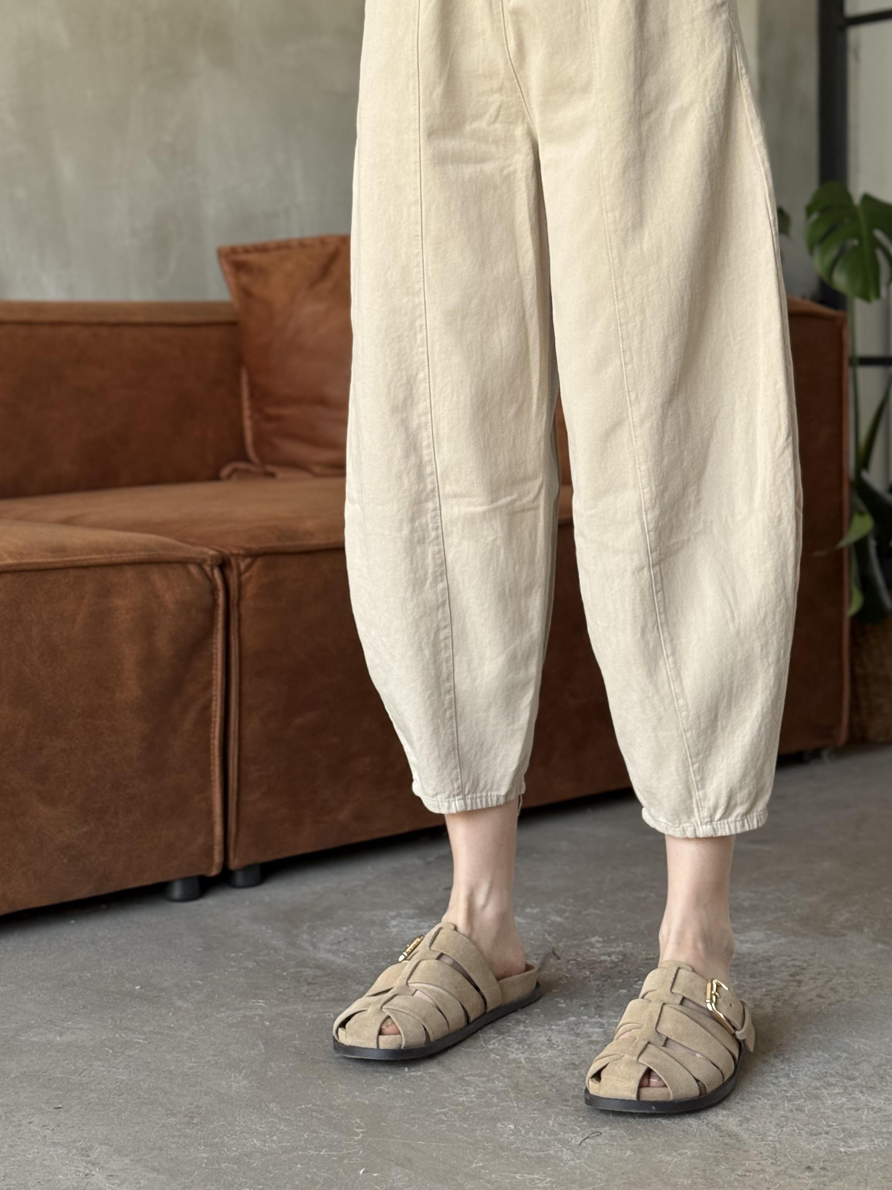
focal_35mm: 62
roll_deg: +0.5
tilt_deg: -2.2
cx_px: 554
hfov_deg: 23.6
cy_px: 430
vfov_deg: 31.0
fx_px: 2130
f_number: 1.78
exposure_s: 1/60
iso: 100
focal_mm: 6.76
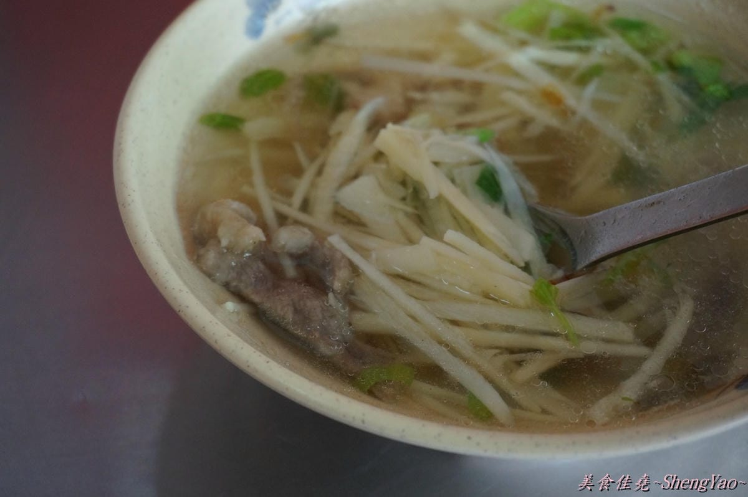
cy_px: 248
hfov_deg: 29.9
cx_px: 374
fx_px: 1401
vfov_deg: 20.1
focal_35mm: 68
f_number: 5.6
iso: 1250
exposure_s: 1/80
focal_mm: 45
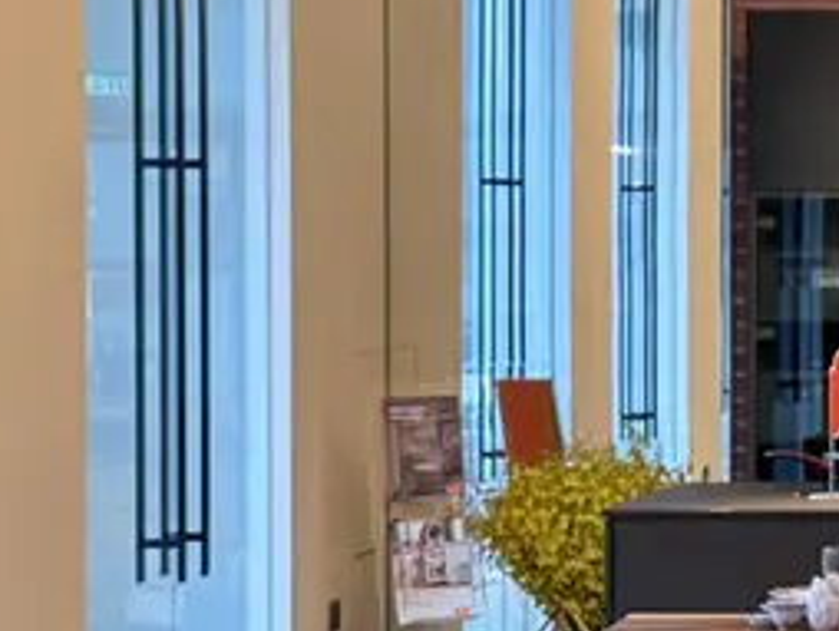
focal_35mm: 170
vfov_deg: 8.7
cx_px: 1384
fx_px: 4124
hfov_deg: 11.0
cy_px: 274
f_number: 1.78
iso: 200
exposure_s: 1/97
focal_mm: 6.76
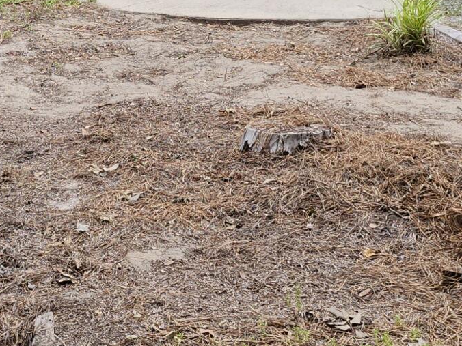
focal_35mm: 102
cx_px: 153
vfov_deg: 13.4
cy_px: -228
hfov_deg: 19.2
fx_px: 1361
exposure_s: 1/287
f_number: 1.8
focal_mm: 5.54
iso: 25
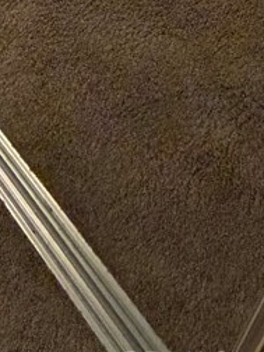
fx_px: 580
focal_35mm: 57
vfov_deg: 20.0
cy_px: -331
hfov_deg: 24.6
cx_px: 7
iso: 320
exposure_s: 1/60
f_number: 2.2
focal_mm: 2.22
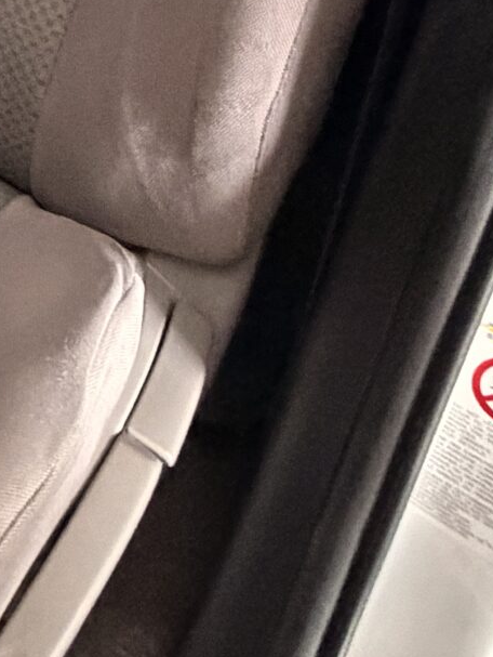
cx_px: -444
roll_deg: -0.5
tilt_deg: -20.4
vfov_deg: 26.0
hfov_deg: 18.3
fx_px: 1119
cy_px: -274
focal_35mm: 59
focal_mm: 2.22
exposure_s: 1/53
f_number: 2.2
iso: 1250
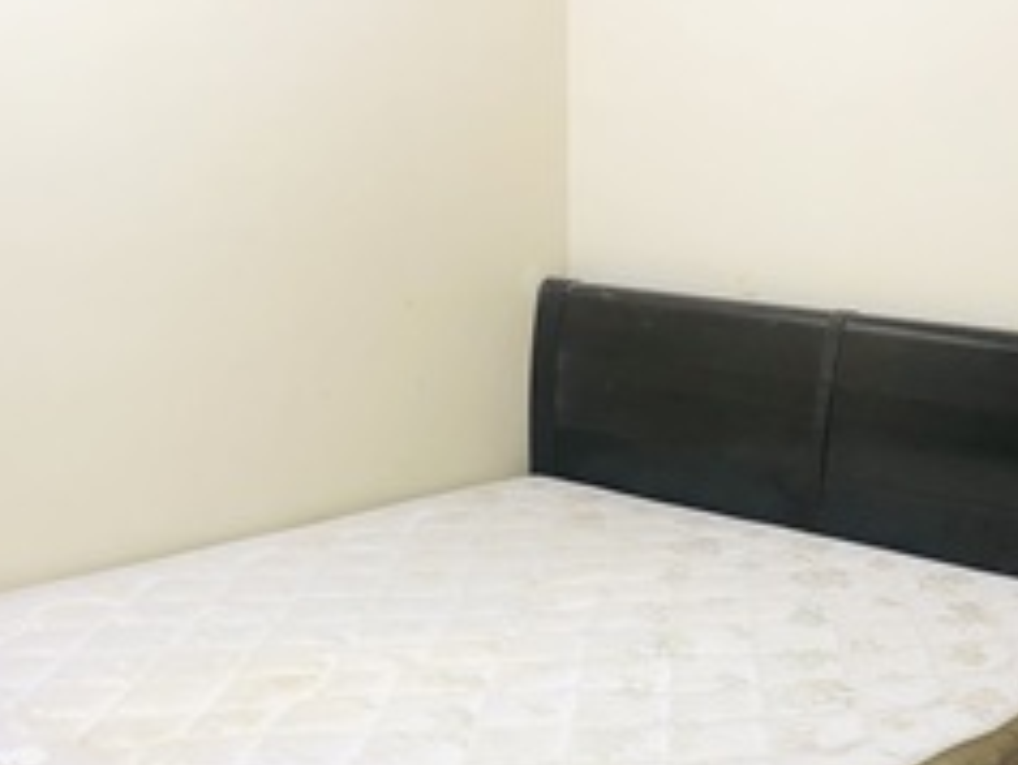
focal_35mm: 54
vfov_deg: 25.9
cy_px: 728
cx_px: 591
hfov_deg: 35.4
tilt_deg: -22.0
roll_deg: +0.1
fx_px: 1589
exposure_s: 1/15
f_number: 1.8
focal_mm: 3.99
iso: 64
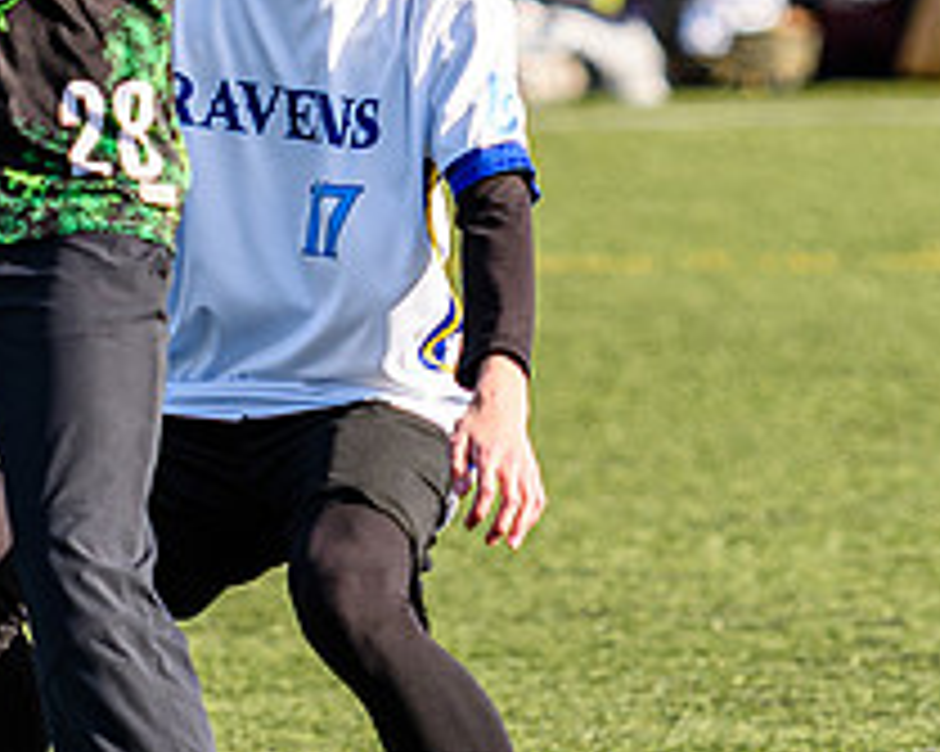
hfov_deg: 1.7
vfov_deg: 1.3
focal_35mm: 1170
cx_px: 274
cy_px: -463
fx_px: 32535
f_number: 3.2
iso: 160
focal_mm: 175
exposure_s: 1/1250
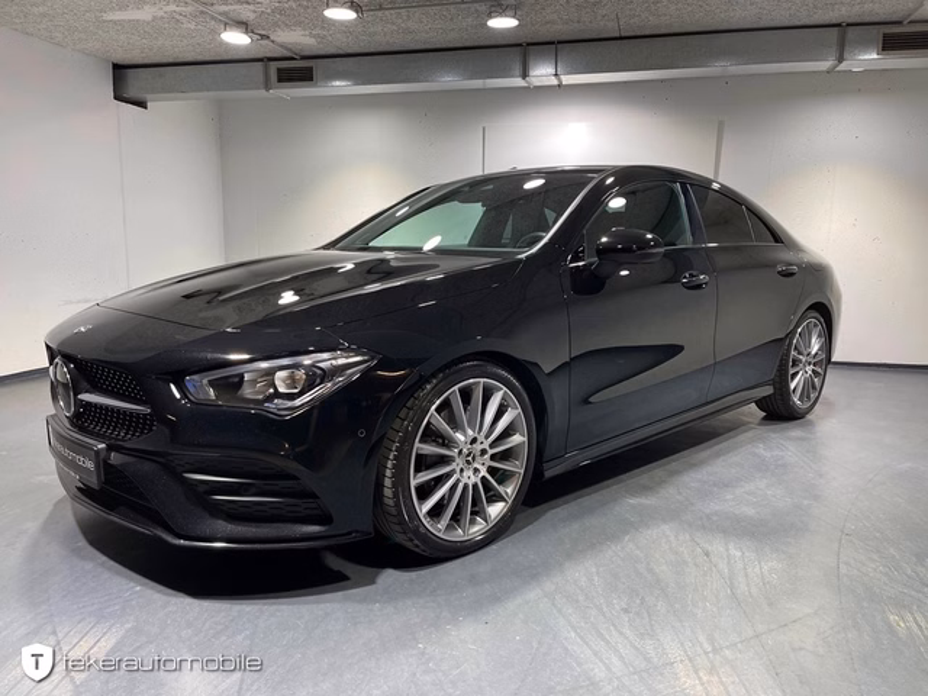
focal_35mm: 25
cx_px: 464
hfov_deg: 69.4
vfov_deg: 54.9
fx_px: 670
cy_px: 348
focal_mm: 5.1
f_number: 1.6
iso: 125
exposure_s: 1/100
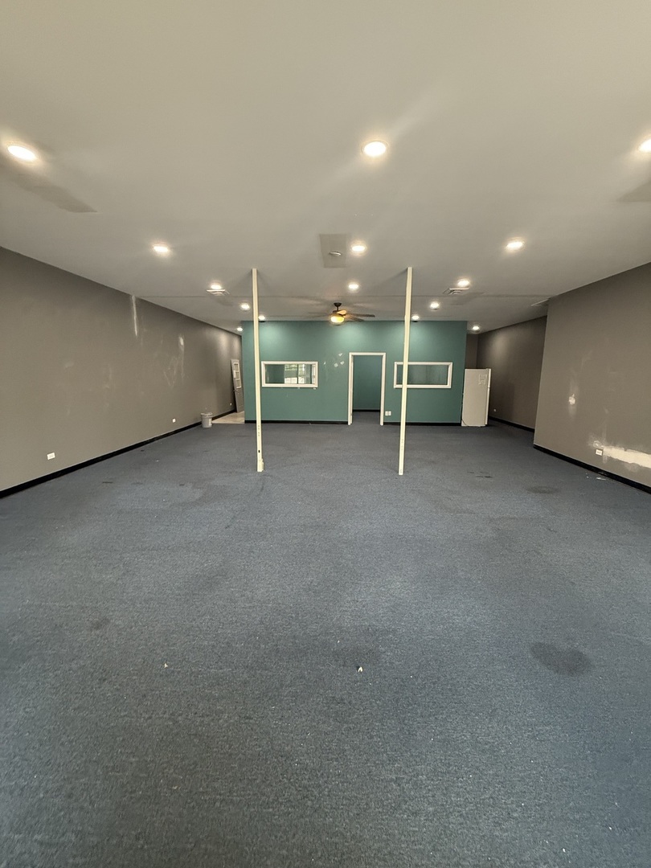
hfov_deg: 85.7
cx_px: 326
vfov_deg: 102.1
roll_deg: -0.1
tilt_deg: -8.9
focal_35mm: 14
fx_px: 351
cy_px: 434
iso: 500
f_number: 2.2
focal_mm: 2.22
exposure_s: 1/120
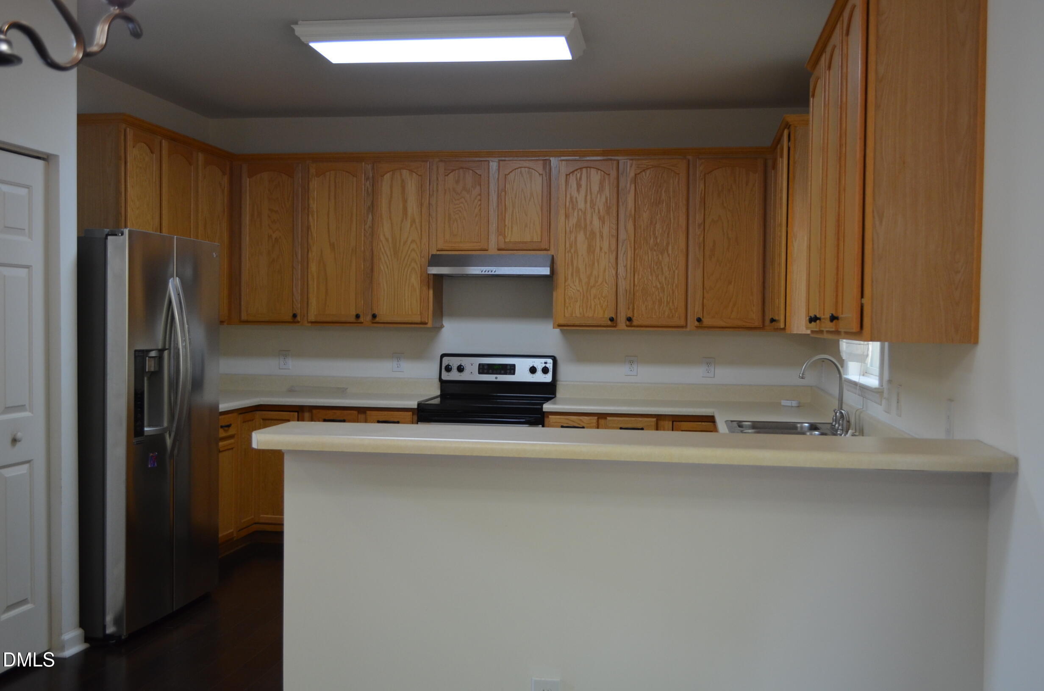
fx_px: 1042
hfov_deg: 53.2
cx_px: 522
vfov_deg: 36.7
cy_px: 346
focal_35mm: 36
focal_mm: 24
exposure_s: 1/60
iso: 640
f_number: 4
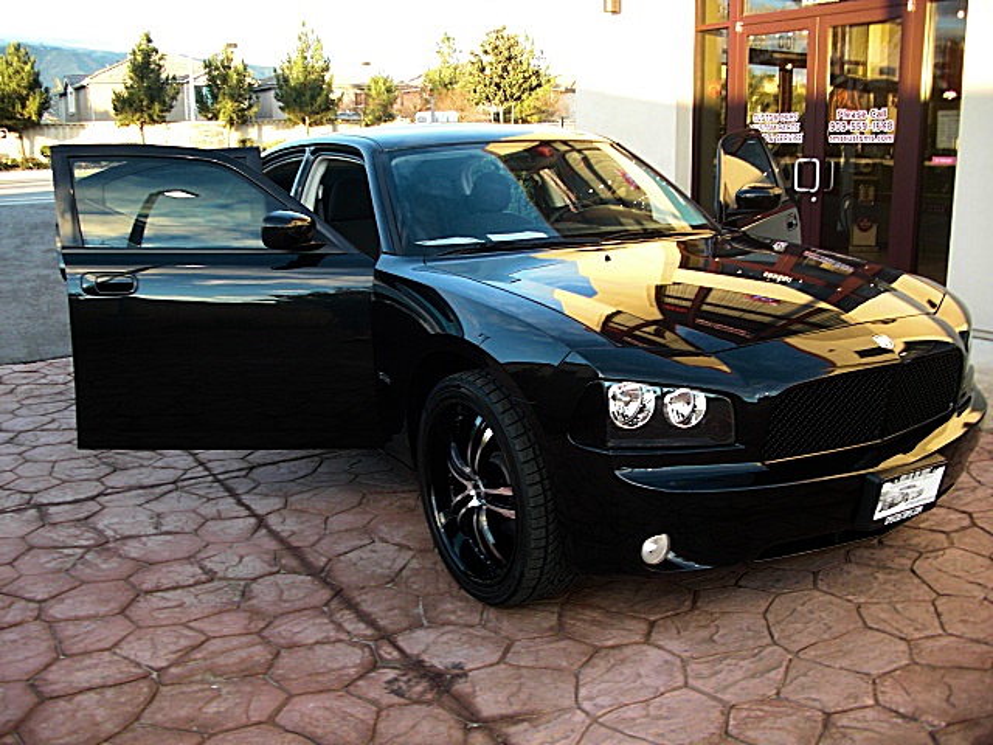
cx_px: 496
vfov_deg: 39.7
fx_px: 1033
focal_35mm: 36
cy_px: 372
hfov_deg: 51.4
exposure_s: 1/80
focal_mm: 6.3
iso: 100
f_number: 2.8
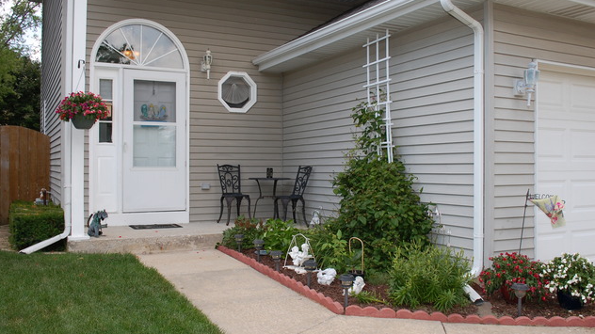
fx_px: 552
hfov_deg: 56.6
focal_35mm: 35
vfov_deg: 33.7
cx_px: 295
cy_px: 165
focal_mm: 22
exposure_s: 1/250
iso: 250
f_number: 8
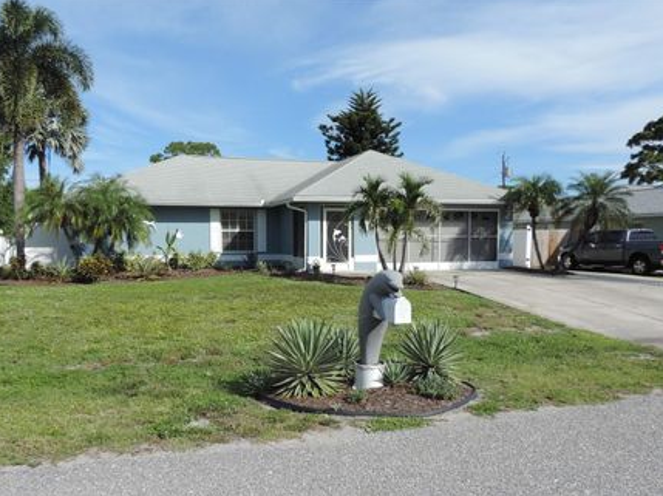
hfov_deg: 63.3
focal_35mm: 28
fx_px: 536
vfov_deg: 49.5
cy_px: 284
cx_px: 298
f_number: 3
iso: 80
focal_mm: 4.3
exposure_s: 1/1000
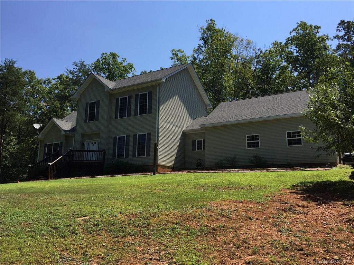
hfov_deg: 61.7
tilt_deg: +7.6
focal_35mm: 29
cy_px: 132
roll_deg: -1.4
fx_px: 297
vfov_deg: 48.2
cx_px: 177
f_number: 2.2
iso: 32
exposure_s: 1/1883
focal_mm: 4.15
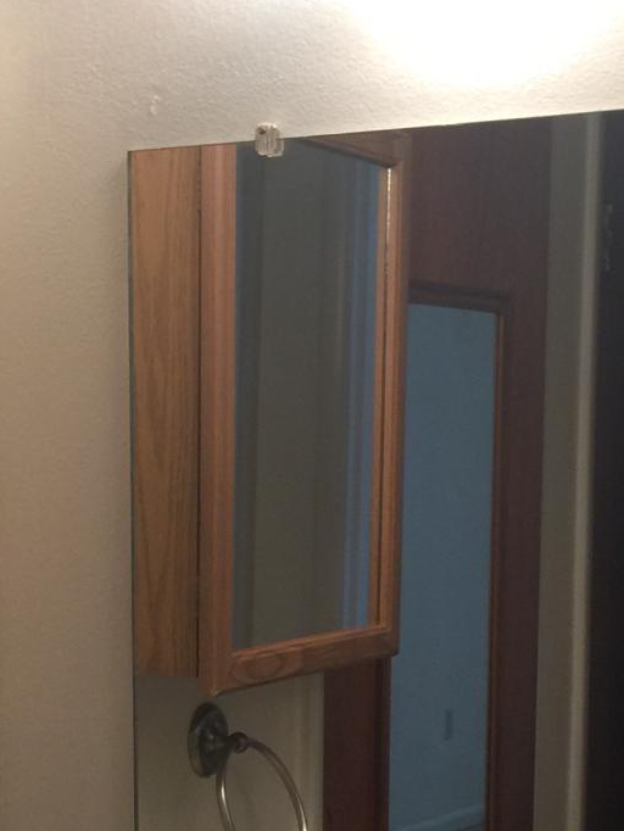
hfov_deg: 17.3
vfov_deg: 22.0
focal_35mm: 85
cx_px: 195
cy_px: 863
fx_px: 2042
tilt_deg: -11.8
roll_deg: +0.0
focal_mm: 4.15
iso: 40
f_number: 2.2
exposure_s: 1/30
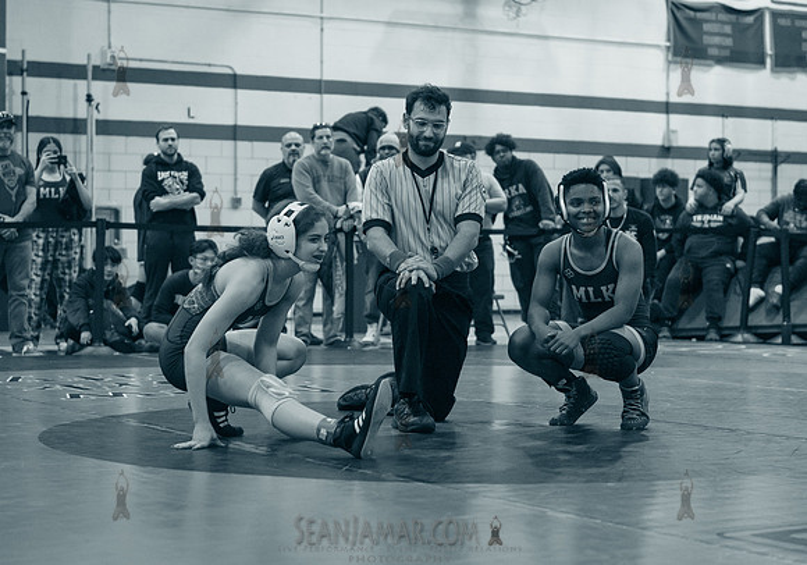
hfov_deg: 25.8
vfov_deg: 18.2
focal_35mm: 77
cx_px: 361
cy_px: 298
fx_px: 1763
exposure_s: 1/400
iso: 5000
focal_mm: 70
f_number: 3.2
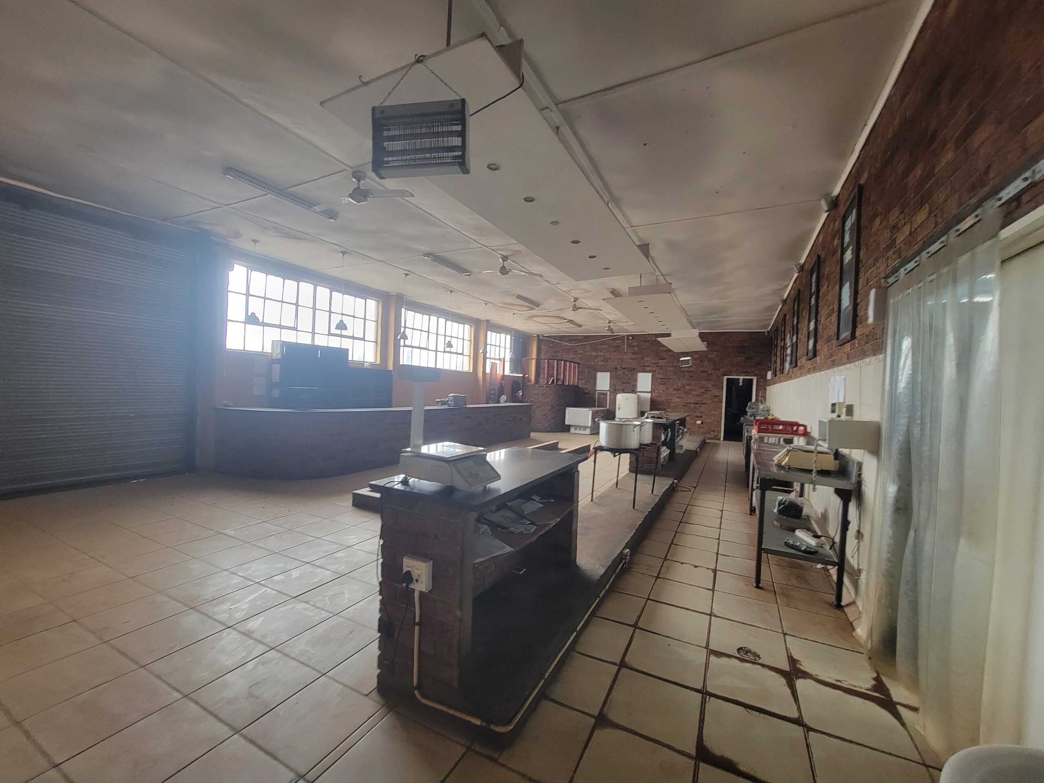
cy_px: 392
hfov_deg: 106.2
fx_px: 392
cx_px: 522
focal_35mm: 13
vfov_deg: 89.9
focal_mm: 2.2
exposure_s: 1/60
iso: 250
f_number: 2.2
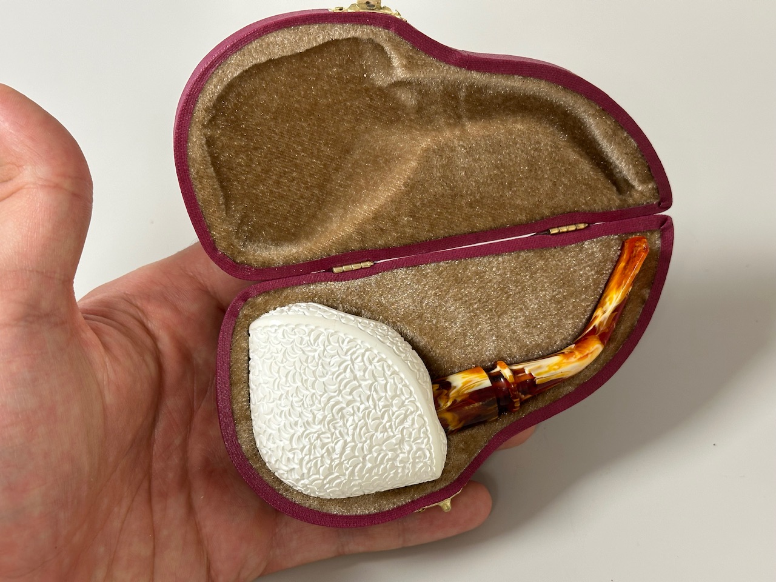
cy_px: 291
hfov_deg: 39.7
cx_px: 388
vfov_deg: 30.3
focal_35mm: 48
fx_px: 1076
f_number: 1.78
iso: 80
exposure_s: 1/50
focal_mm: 6.86
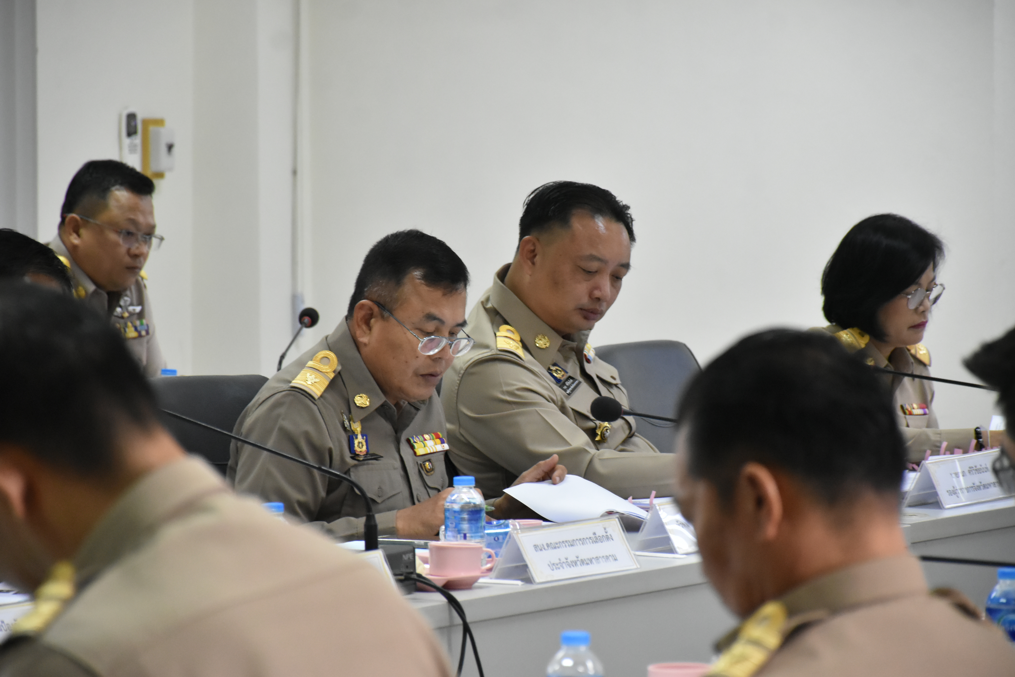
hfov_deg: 10.5
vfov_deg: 7.0
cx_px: 508
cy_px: 338
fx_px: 5497
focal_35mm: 195
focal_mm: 130
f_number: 5.6
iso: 3200
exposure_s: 1/125
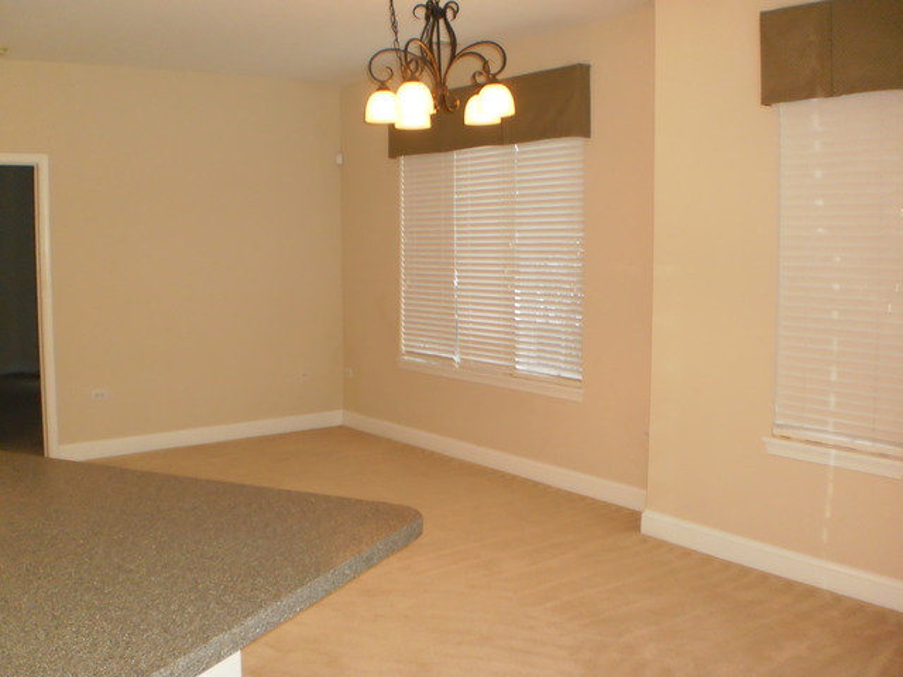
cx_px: 452
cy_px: 338
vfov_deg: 39.7
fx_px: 939
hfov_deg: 51.4
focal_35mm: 36
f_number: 3.1
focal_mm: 6.3
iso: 400
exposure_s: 1/30
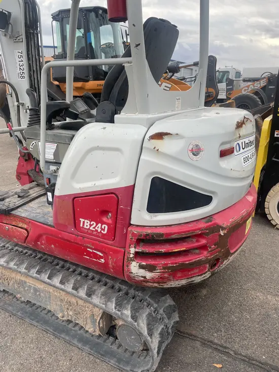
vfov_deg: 67.3
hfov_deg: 53.1
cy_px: 186
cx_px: 140
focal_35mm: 26
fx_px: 279
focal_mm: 4.2
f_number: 1.6
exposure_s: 1/223
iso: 40
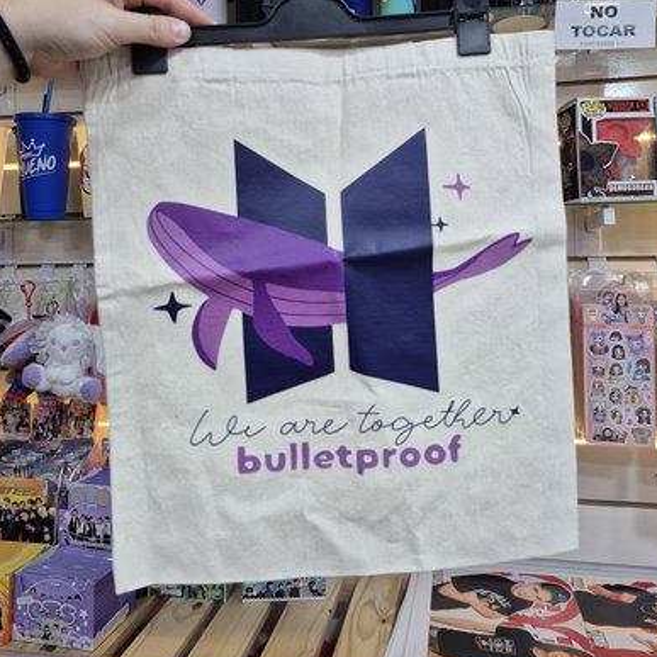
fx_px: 601
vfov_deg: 56.3
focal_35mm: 28
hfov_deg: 57.3
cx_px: 336
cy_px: 232
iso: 100
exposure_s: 1/100
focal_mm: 5.4
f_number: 1.8
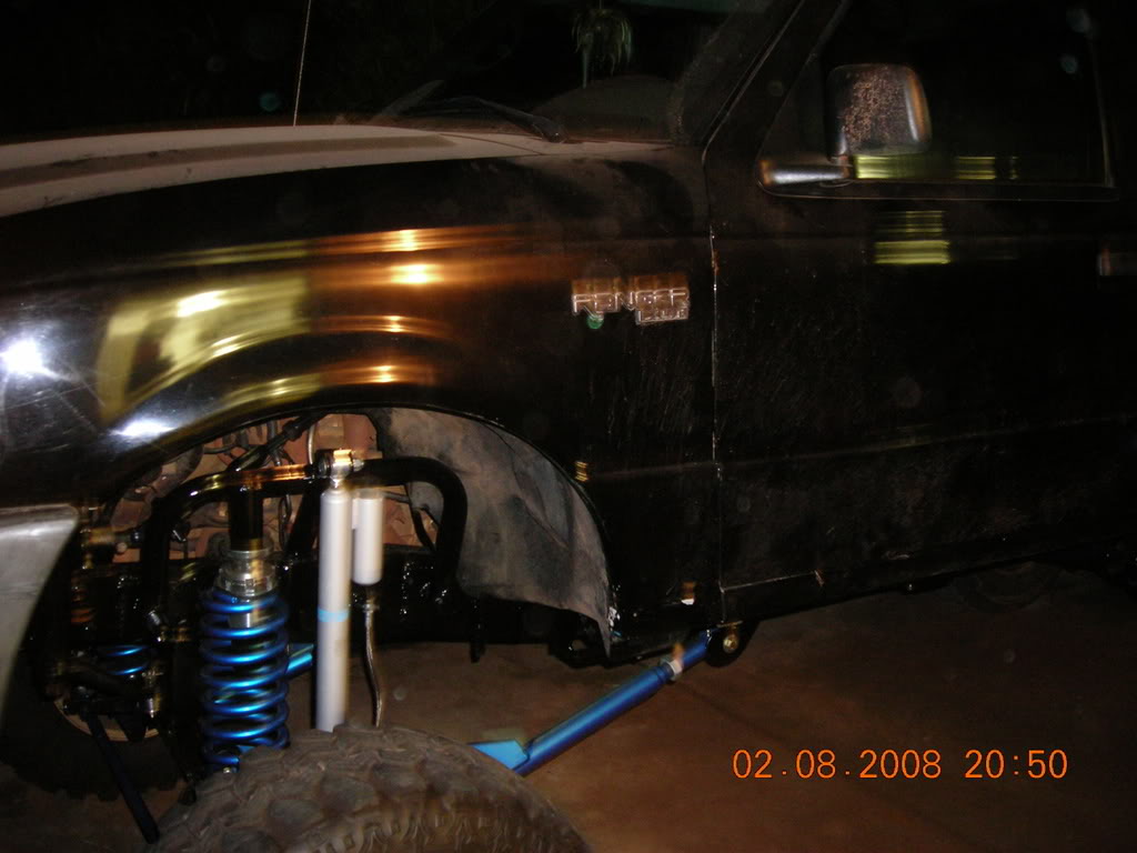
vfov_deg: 37.7
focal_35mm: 38
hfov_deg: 49.0
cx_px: 568
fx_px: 1248
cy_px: 426
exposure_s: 1
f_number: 3.2
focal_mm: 6.3
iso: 200
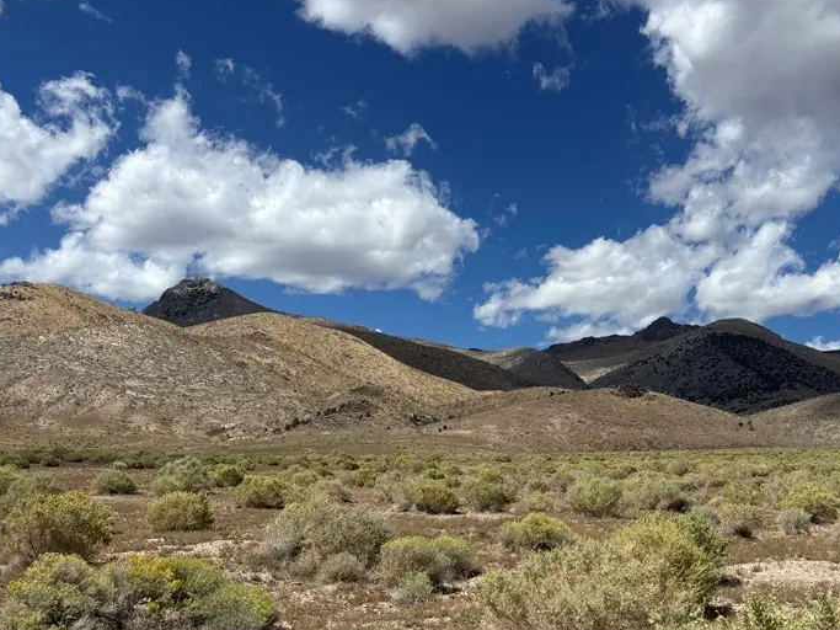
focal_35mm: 39
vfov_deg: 36.5
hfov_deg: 47.8
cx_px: 462
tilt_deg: +6.6
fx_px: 946
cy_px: 405
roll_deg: -2.6
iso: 50
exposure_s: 1/5618
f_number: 1.6
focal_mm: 5.96
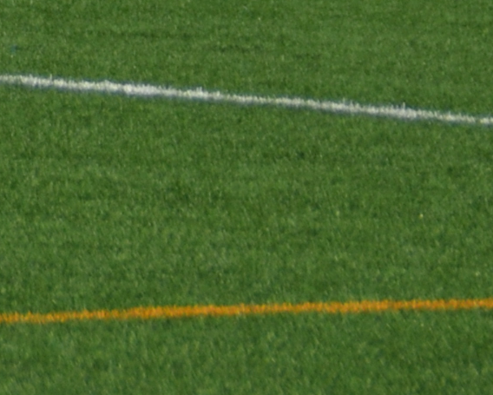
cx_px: -706
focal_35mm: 1712
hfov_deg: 1.1
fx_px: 24992
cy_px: -562
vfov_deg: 0.9
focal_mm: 200
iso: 400
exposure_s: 1/2000
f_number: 7.1
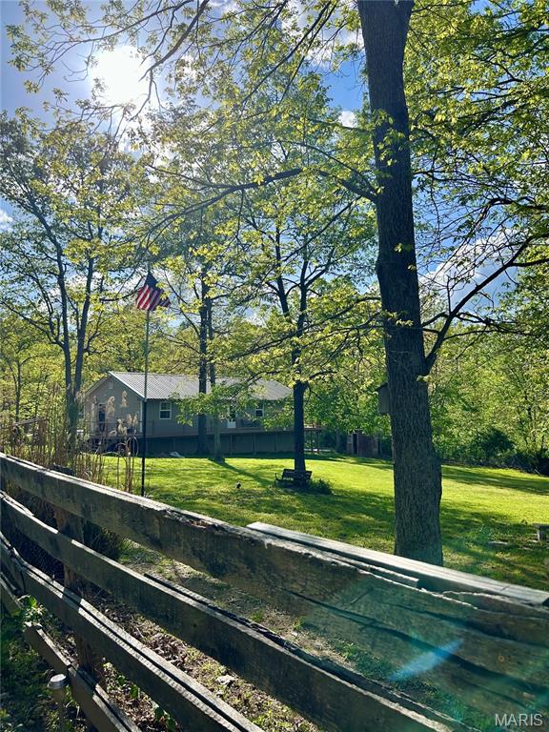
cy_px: 366
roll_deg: -0.6
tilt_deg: +2.7
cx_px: 274
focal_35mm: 26
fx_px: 550
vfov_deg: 67.3
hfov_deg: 53.1
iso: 50
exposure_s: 1/4444
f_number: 1.5
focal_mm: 5.7
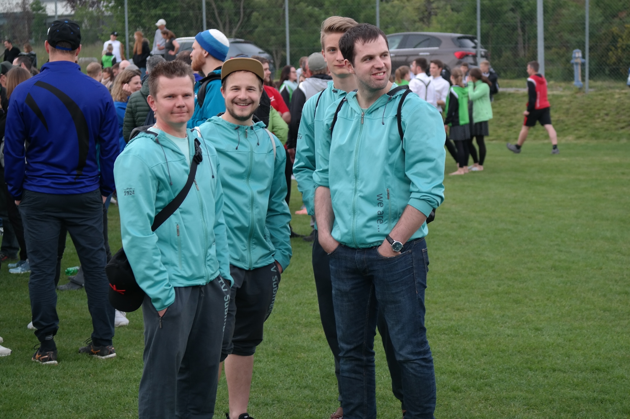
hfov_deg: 26.3
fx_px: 1347
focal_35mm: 77
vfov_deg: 17.7
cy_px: 210
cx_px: 315
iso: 200
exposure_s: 1/125
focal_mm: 50
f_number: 4
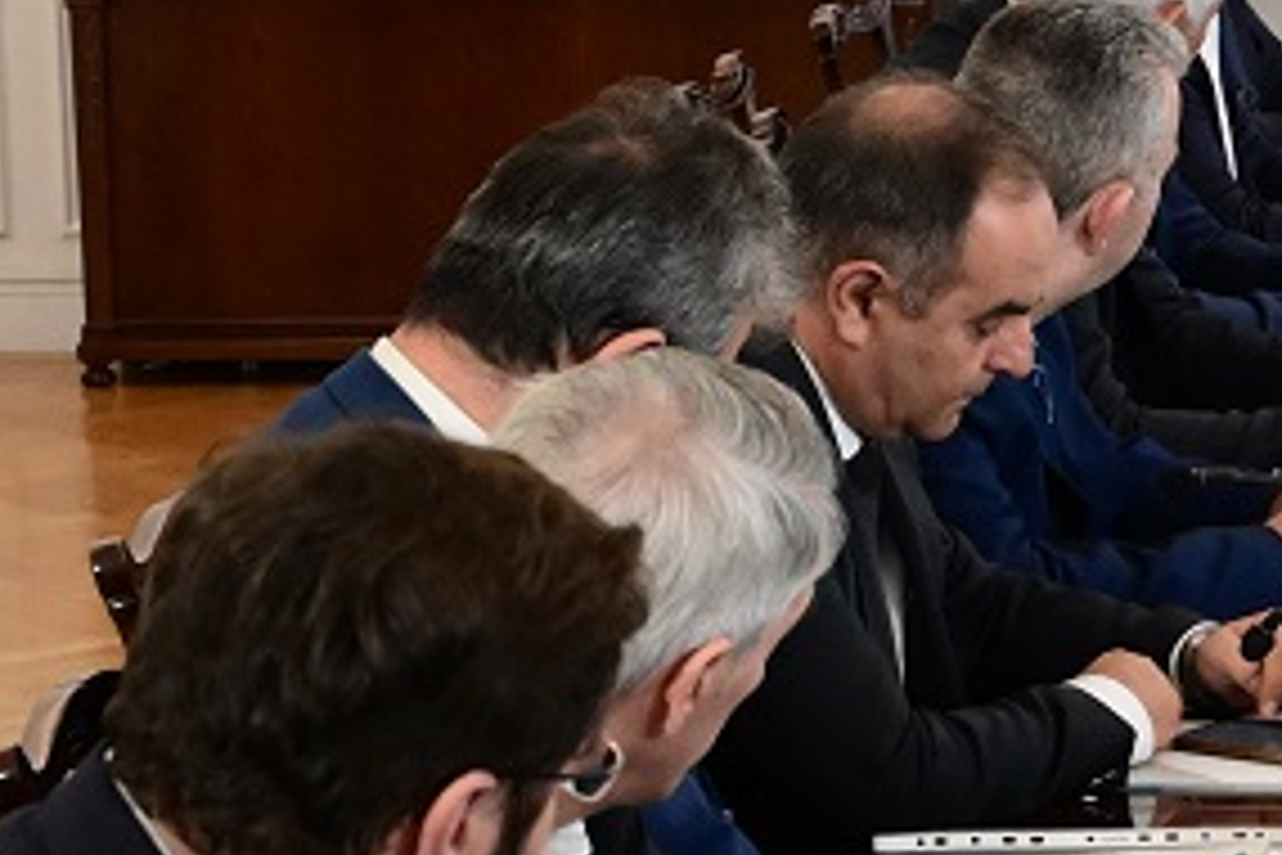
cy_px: 324
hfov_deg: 10.9
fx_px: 6445
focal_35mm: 181
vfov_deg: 7.6
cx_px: 1957
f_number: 6.3
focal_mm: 43
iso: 6400
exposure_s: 1/500
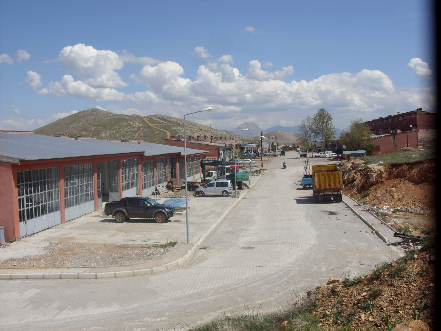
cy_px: 166
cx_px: 220
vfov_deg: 37.7
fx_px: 484
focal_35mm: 38
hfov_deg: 49.0
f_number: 4.9
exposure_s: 1/840
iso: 50
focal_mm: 6.3
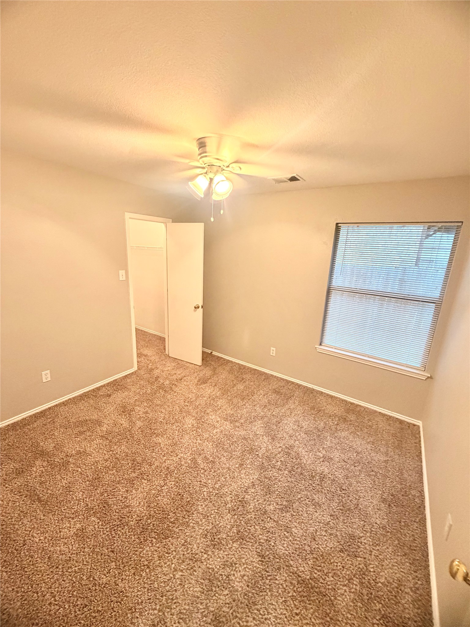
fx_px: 253
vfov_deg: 102.1
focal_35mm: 14
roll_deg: -2.9
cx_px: 235
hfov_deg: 85.7
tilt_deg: -13.7
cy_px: 314
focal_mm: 2.22
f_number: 2.2
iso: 500
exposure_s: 1/60
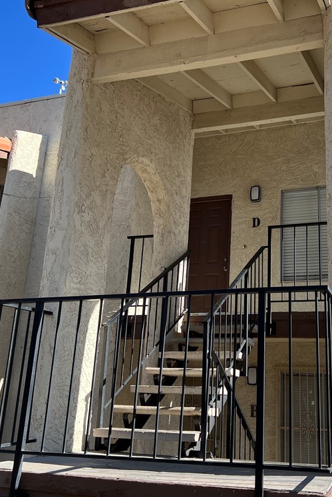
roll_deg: -1.7
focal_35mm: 37
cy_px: 248
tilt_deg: +17.2
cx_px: 236
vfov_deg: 51.9
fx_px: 512
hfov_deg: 35.4
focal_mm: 5.7
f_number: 1.5
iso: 50
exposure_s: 1/1972
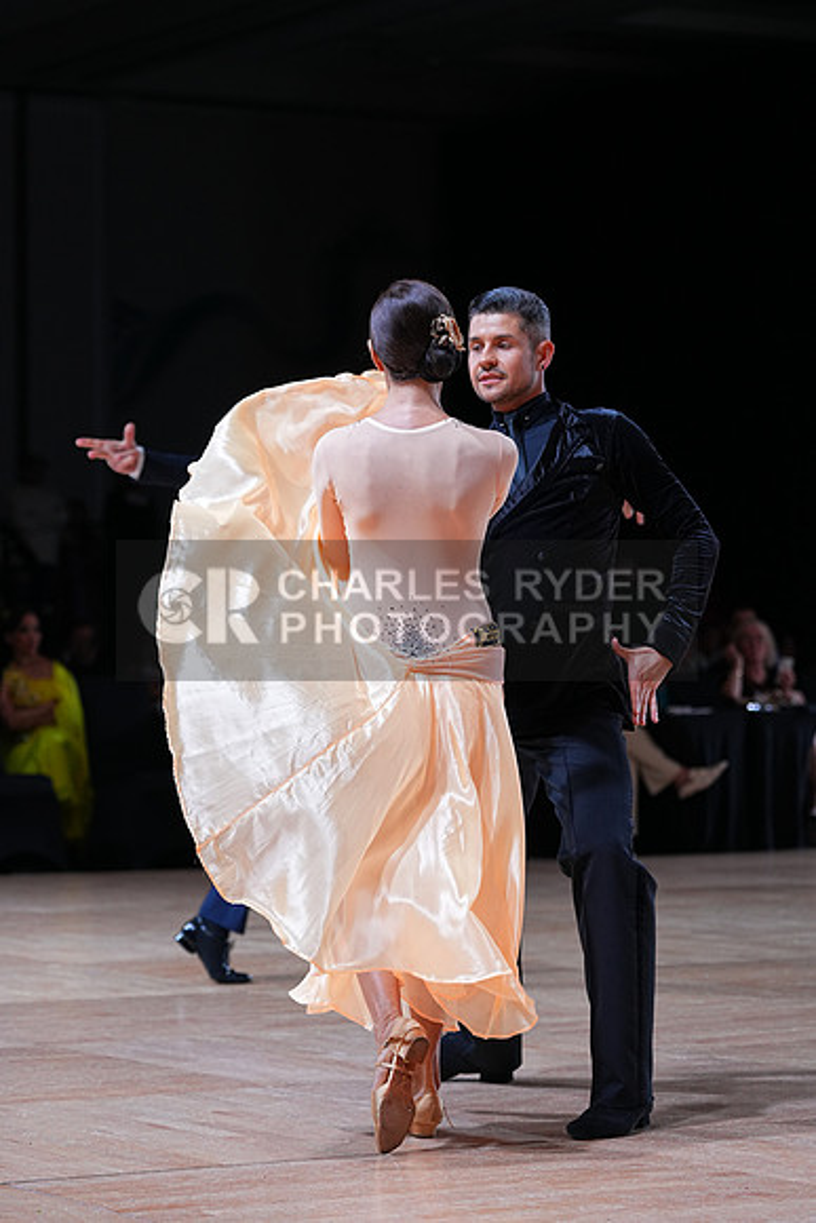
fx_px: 3636
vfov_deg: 19.1
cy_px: 612
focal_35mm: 107
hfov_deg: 12.8
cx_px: 408
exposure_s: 1/400
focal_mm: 107
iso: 800
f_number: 4
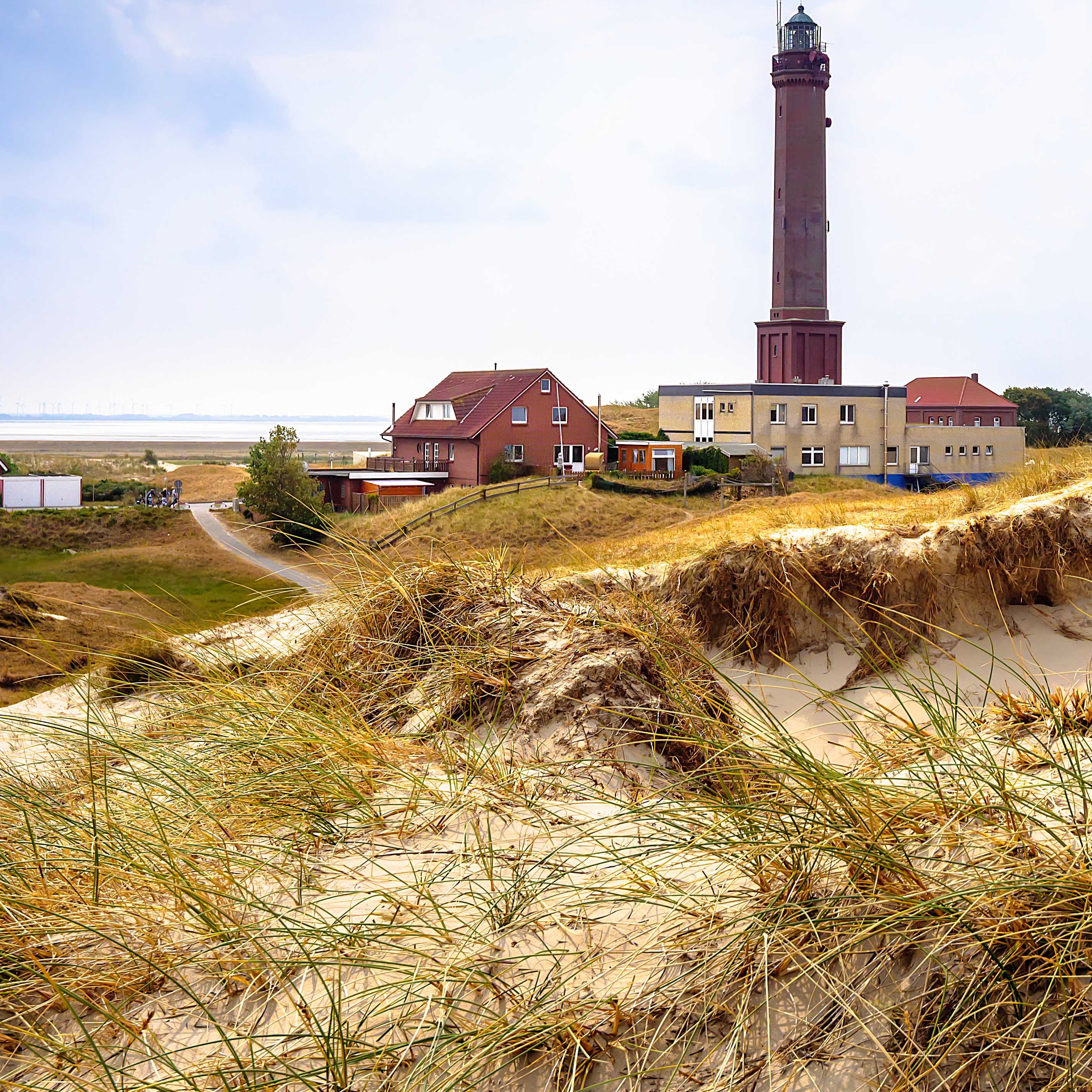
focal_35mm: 58
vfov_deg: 29.4
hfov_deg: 29.1
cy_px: 391
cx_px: 804
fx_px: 2070
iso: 200
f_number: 7.1
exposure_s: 1/1600
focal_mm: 18
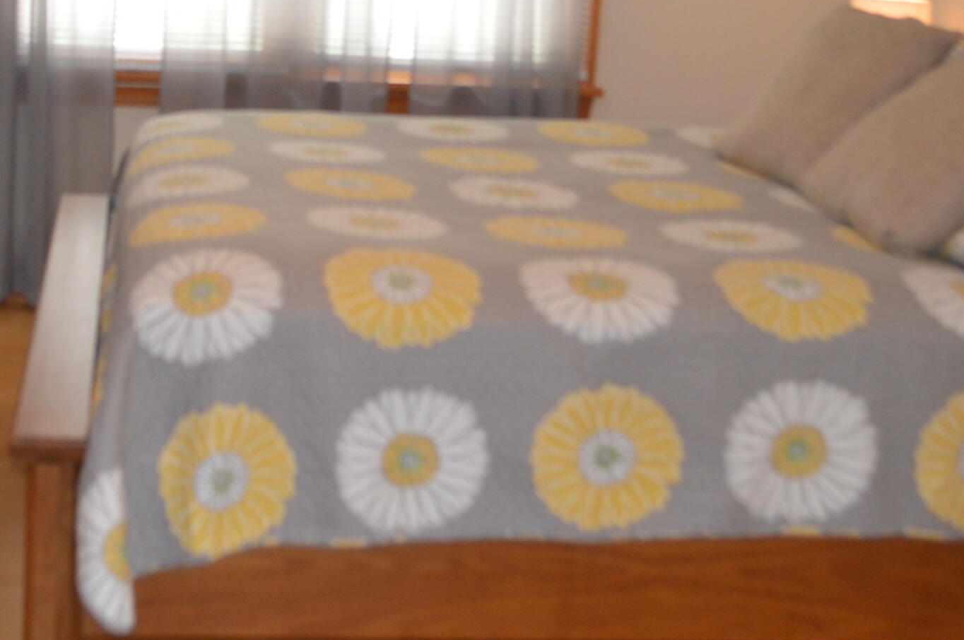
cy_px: 87
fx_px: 1765
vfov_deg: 20.2
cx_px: 269
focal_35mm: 66
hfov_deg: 30.2
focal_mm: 20
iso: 500
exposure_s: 1/60
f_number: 3.8
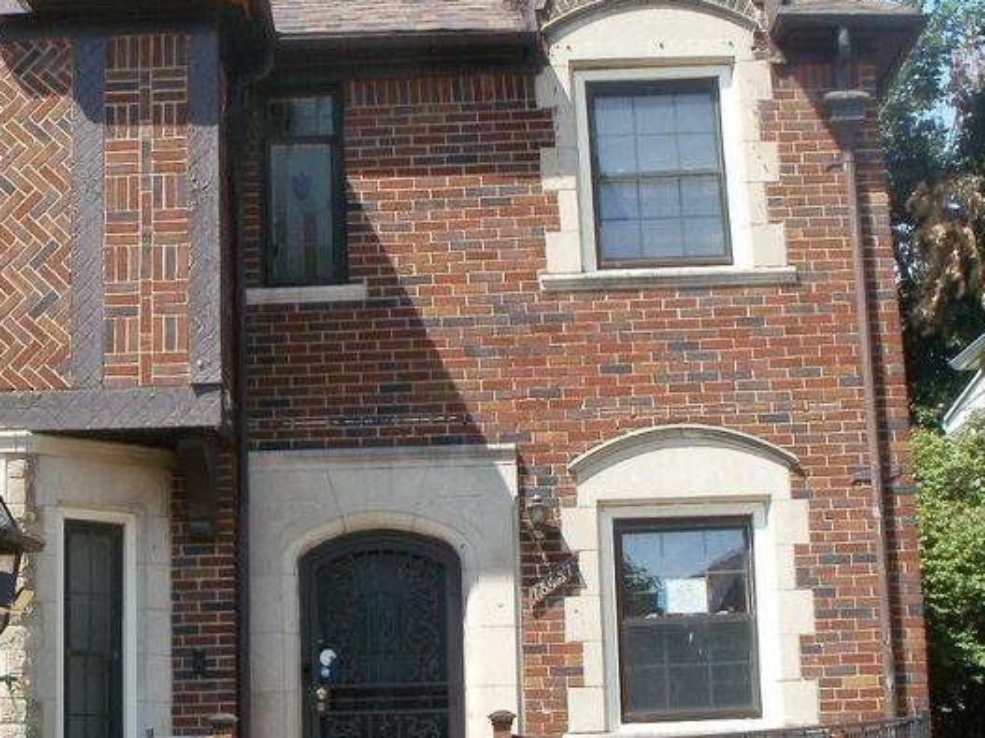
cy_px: 381
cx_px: 187
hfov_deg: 27.2
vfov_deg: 21.0
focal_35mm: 70
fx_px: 1991
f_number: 5.6
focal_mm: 6.3
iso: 100
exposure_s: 1/200
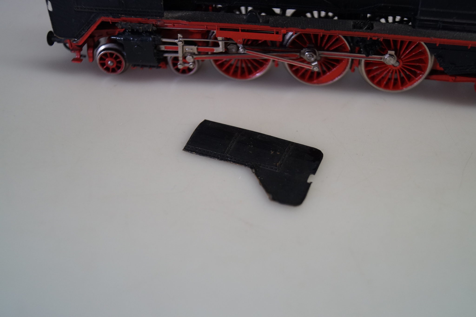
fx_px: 555
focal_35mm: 42
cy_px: 158
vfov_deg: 31.9
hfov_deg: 46.4
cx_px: 238
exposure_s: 1/160
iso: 640
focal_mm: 28
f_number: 4.5
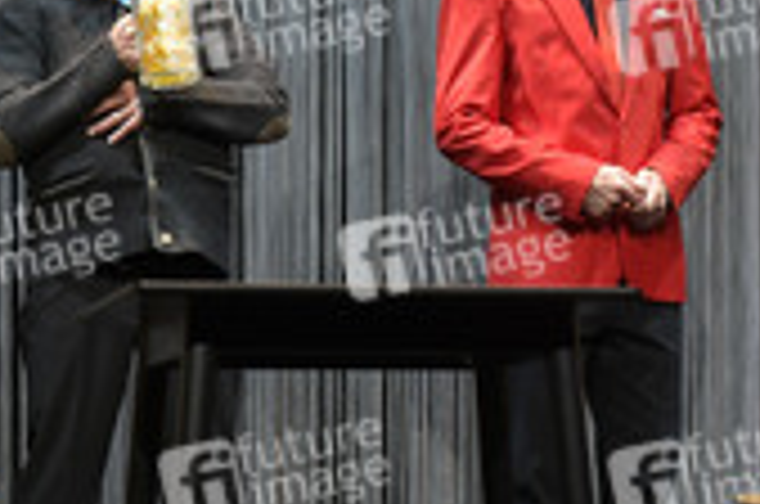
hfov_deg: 9.4
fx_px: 4615
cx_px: 335
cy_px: 135
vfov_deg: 6.2
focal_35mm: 219
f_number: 6.3
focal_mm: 82
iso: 2500
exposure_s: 1/160
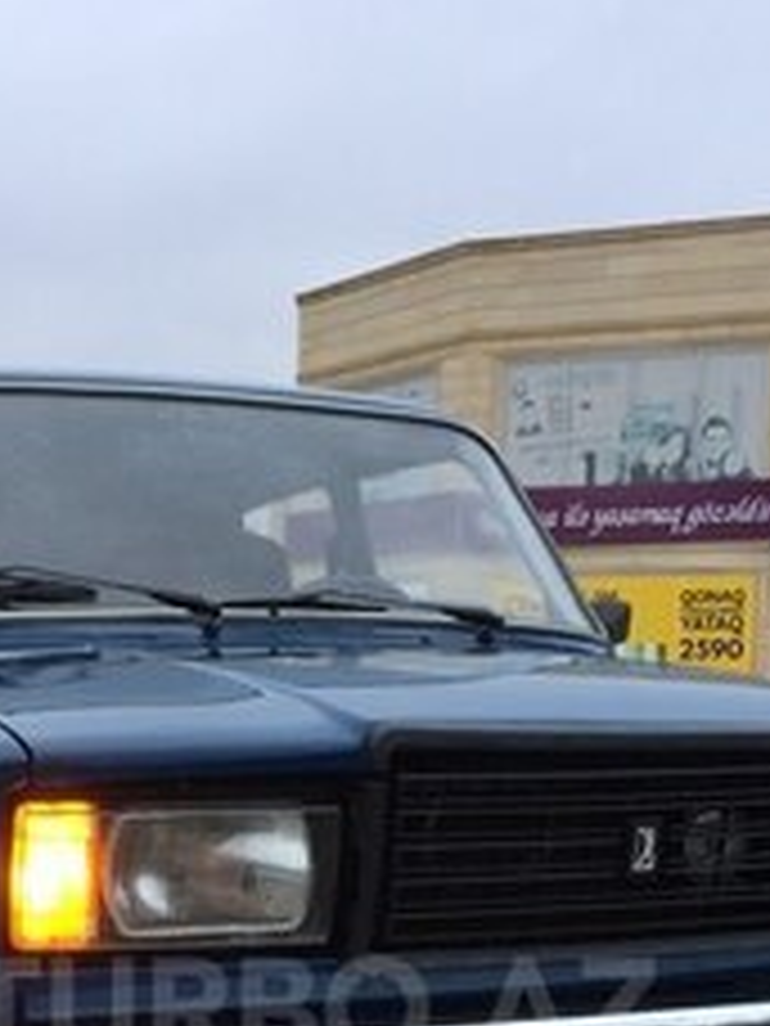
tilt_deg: -6.9
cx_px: 311
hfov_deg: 23.3
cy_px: 1008
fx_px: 1869
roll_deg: -0.5
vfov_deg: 28.9
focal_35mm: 63
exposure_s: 1/100
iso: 50
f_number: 2.2
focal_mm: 4.15
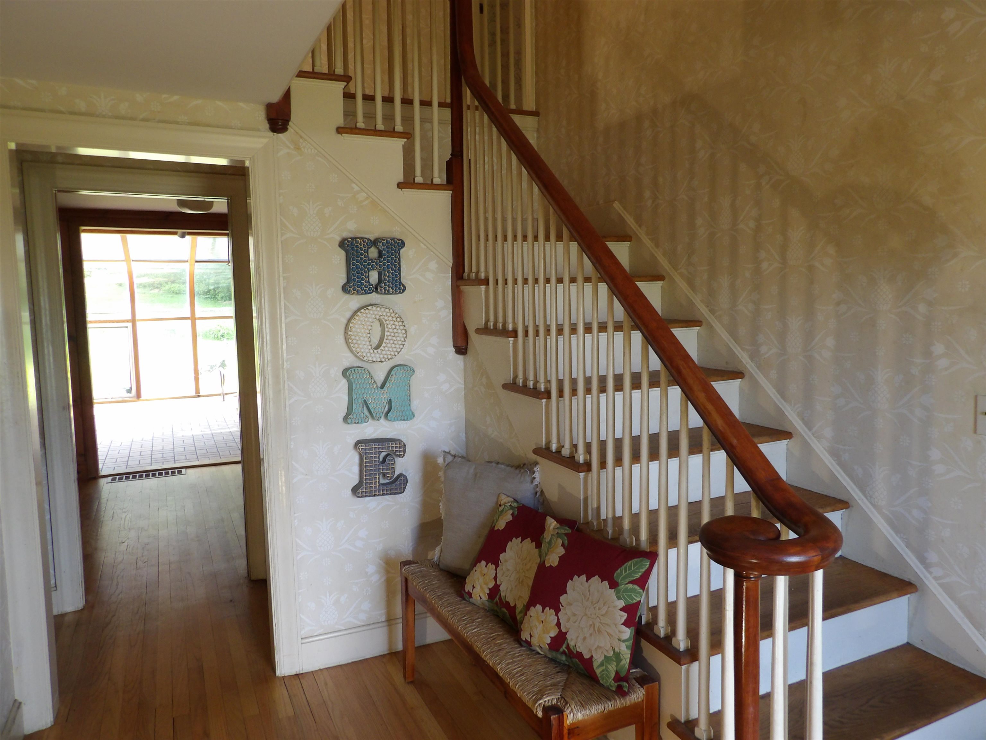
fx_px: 684
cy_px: 370
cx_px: 493
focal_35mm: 24
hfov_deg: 71.6
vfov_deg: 56.8
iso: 164
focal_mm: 4.3
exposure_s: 1/33
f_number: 3.2
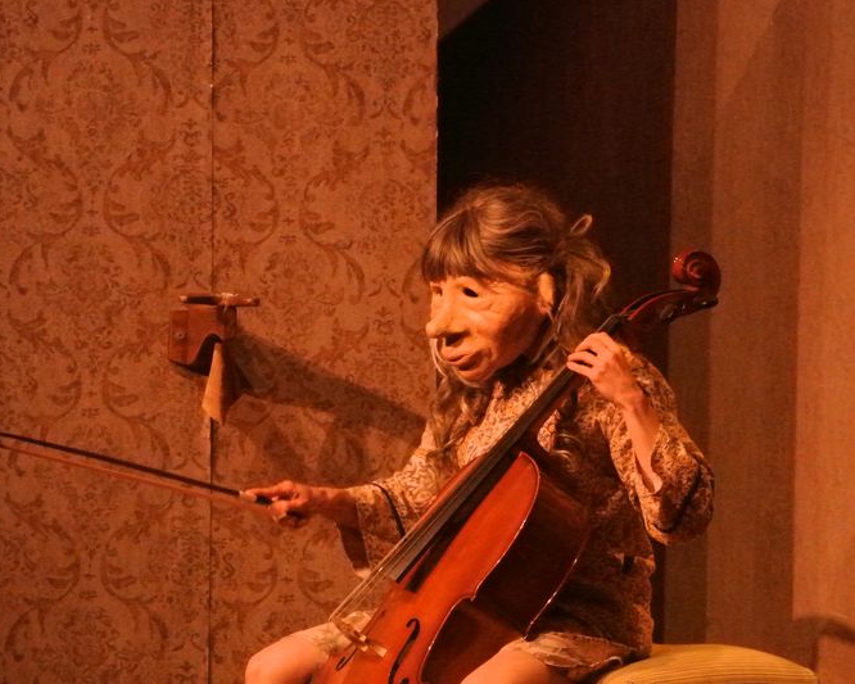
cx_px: 436
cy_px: 341
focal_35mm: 218
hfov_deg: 8.9
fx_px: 5517
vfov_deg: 7.1
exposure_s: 1/80
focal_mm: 71.6
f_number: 13
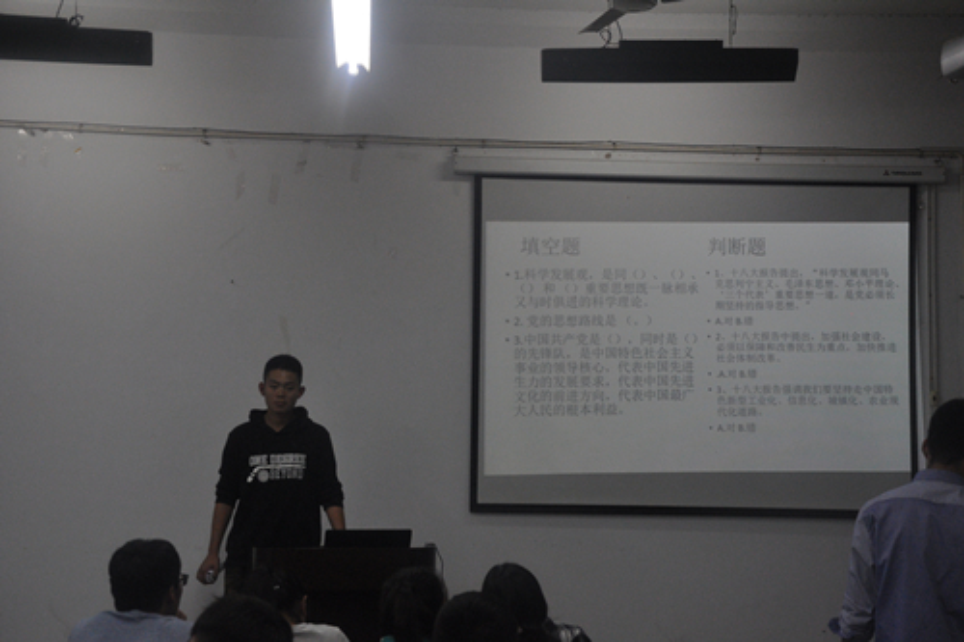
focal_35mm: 60
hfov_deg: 33.4
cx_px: 482
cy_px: 321
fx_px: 1606
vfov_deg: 22.6
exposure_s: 1/80
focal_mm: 40
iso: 1250
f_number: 4.5
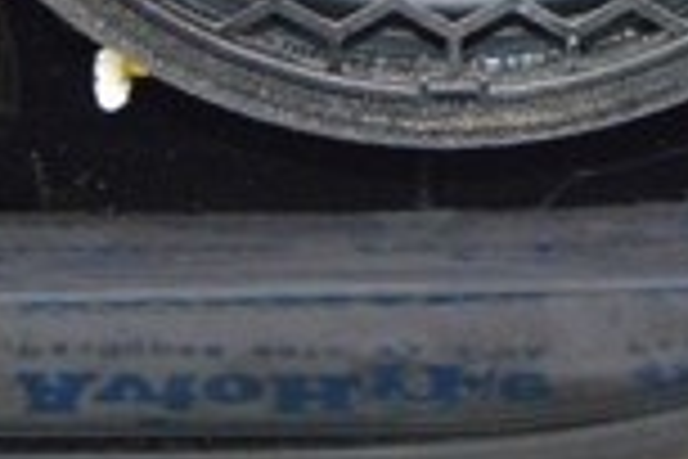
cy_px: -479
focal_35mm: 138
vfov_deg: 9.3
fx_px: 2637
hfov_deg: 14.9
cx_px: 391
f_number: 3.8
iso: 1250
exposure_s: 1/60
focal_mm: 22
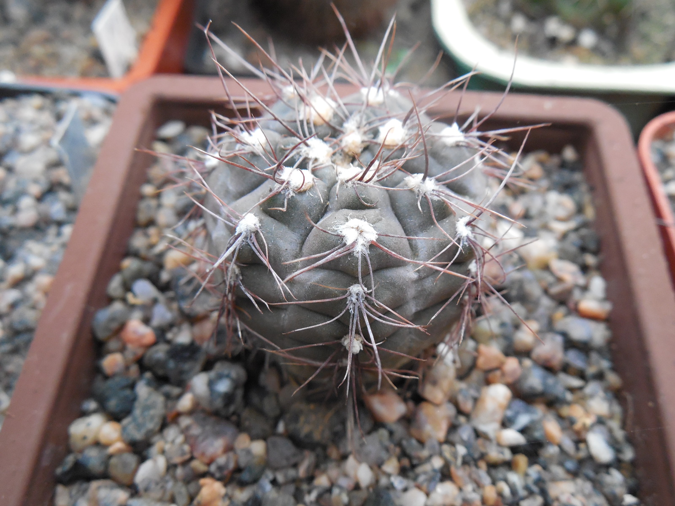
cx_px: 338
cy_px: 253
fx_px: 604
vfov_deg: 45.4
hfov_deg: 58.4
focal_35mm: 31
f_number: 3.6
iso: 400
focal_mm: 5.6
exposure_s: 1/25
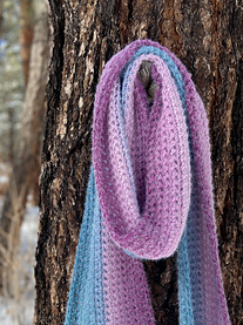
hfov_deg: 30.7
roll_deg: +0.8
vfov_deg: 40.1
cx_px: 144
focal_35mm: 47
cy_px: 211
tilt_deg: +0.0
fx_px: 441
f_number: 1.8
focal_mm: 4.25
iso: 32
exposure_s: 1/990
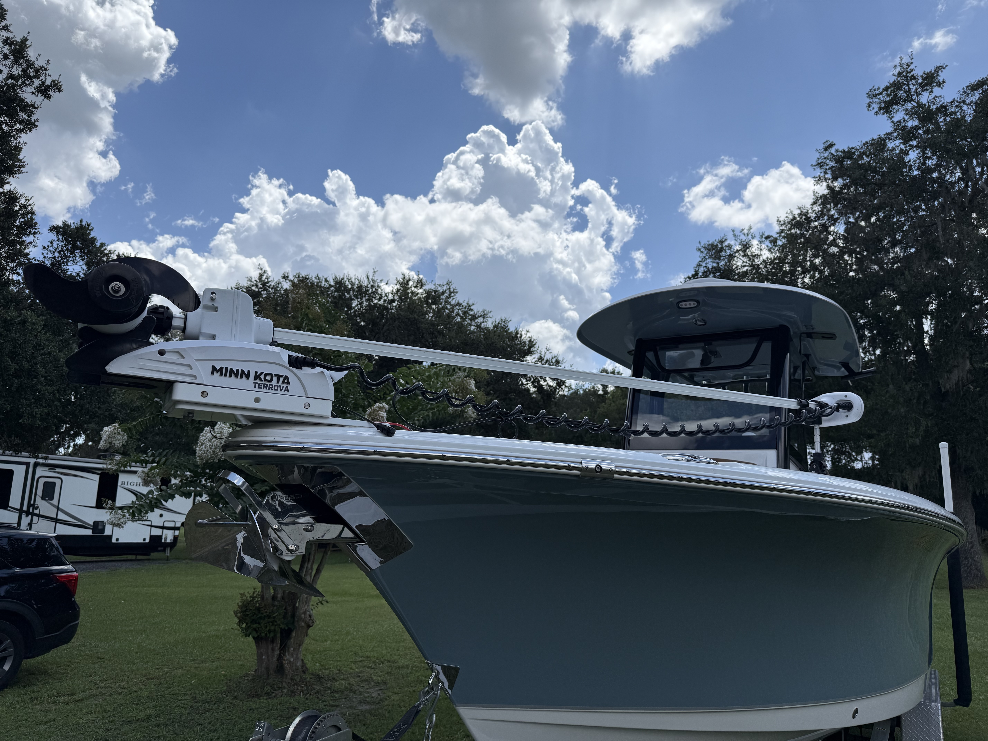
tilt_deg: +13.4
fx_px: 685
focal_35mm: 24
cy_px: 370
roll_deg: +0.6
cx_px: 494
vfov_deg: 56.8
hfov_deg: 71.6
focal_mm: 6.76
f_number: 1.78
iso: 80
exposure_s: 1/6711
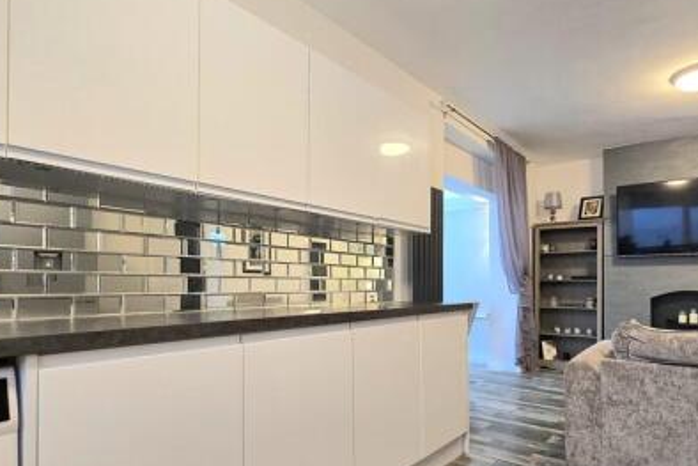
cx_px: 405
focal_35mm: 20
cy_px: 276
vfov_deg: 61.5
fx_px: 388
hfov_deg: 83.3
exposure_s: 1/50.3
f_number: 2.2
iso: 200
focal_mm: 2.2
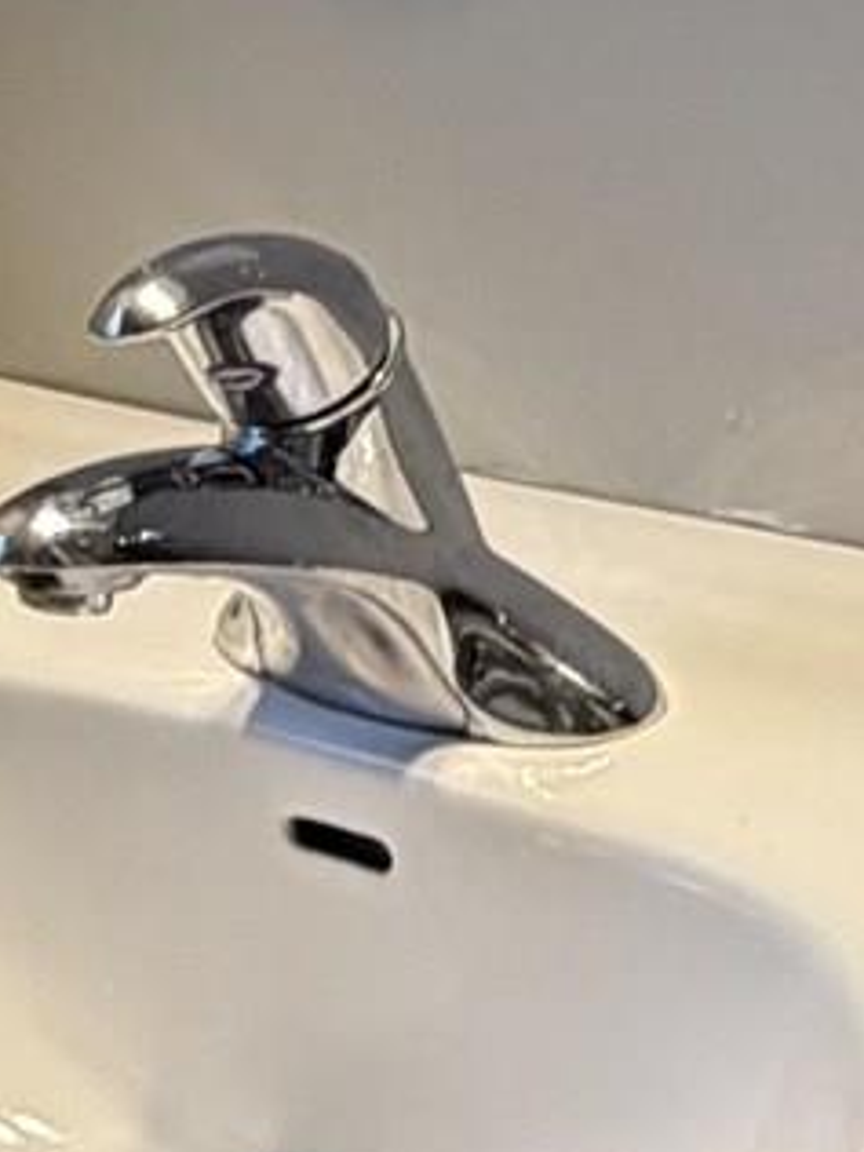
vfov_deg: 19.0
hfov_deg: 14.3
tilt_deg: -17.5
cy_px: 186
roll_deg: +4.4
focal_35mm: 102
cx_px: 871
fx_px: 3394
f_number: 2.2
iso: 320
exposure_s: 1/88
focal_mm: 2.22
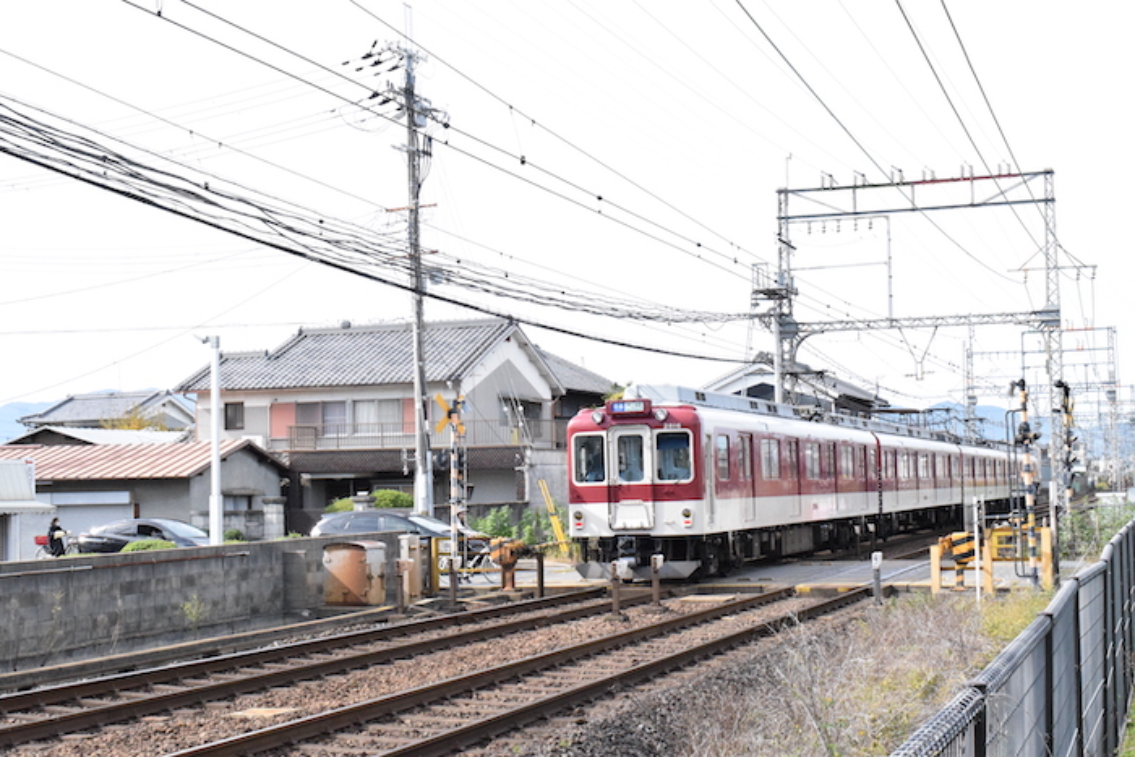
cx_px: 568
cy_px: 378
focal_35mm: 52
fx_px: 1655
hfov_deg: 37.8
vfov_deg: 25.8
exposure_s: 1/1600
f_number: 16
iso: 6400
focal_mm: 35
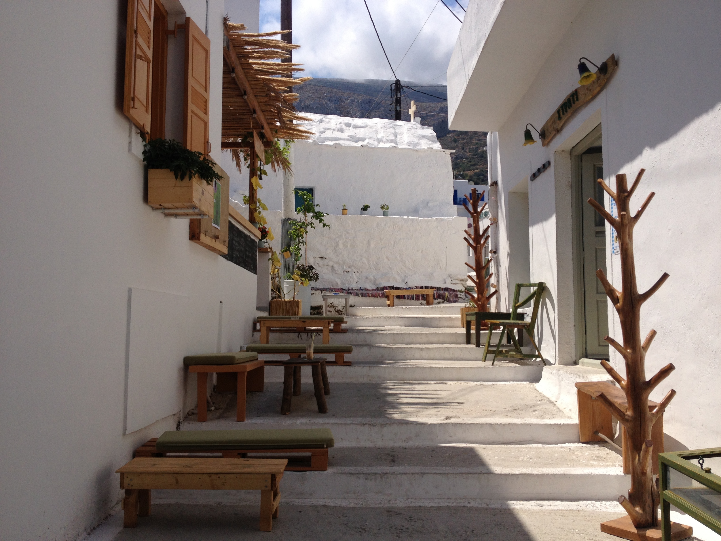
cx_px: 360
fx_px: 729
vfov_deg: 40.7
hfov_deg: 52.6
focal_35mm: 35
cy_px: 270
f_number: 2.4
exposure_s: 1/3067
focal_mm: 4.28
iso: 50
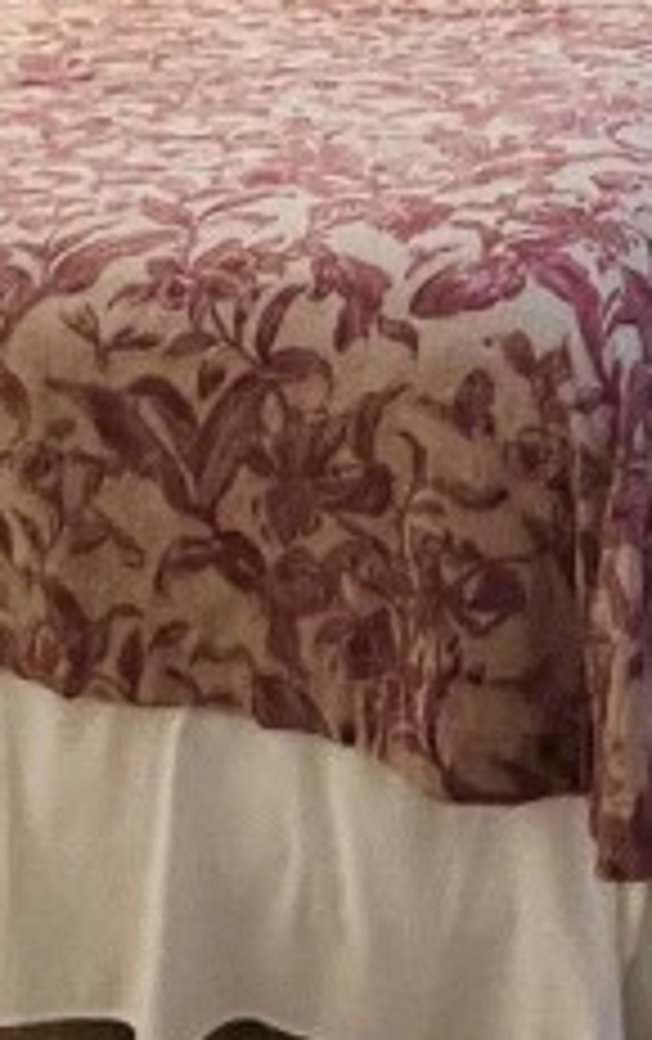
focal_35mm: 61
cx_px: 567
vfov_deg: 29.7
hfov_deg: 21.0
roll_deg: +3.6
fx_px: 1729
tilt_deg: -7.3
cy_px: -135
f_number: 1.8
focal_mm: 1.57
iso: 640
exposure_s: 1/60
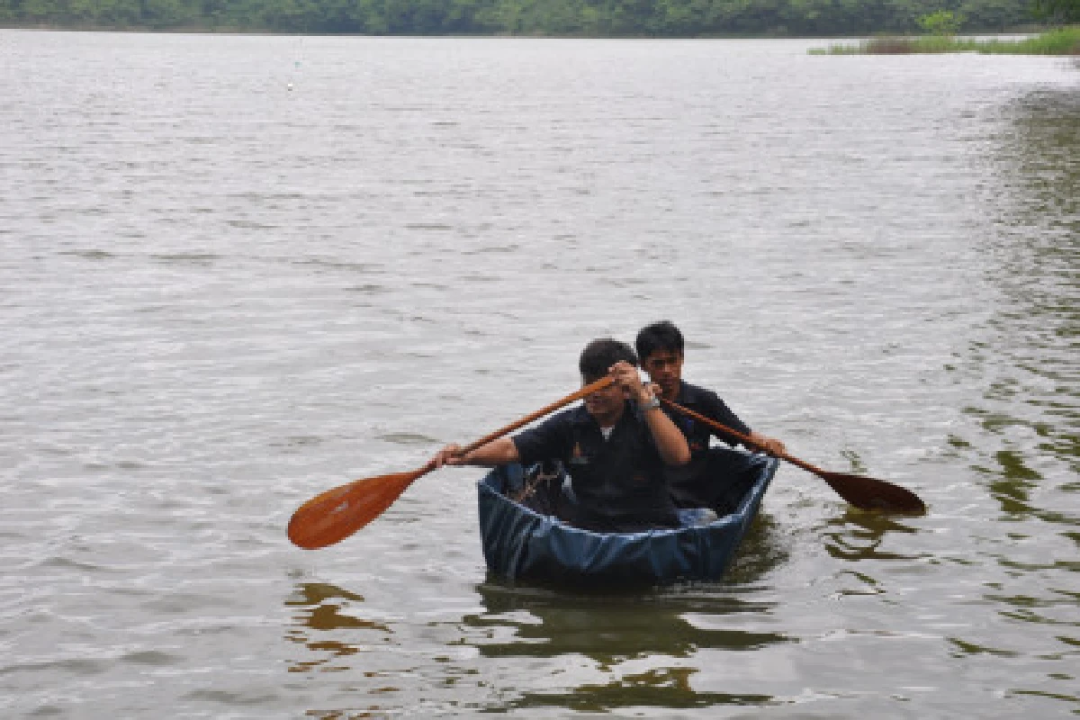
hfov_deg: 26.0
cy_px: 360
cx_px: 540
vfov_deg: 17.5
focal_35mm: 78
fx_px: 2340
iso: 200
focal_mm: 52
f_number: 11
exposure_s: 1/125
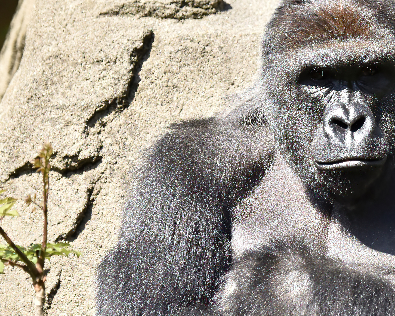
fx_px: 5495
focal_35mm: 470
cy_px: 142
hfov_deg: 4.1
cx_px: 354
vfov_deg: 3.3
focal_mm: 260
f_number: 5.6
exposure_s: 1/2500
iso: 800
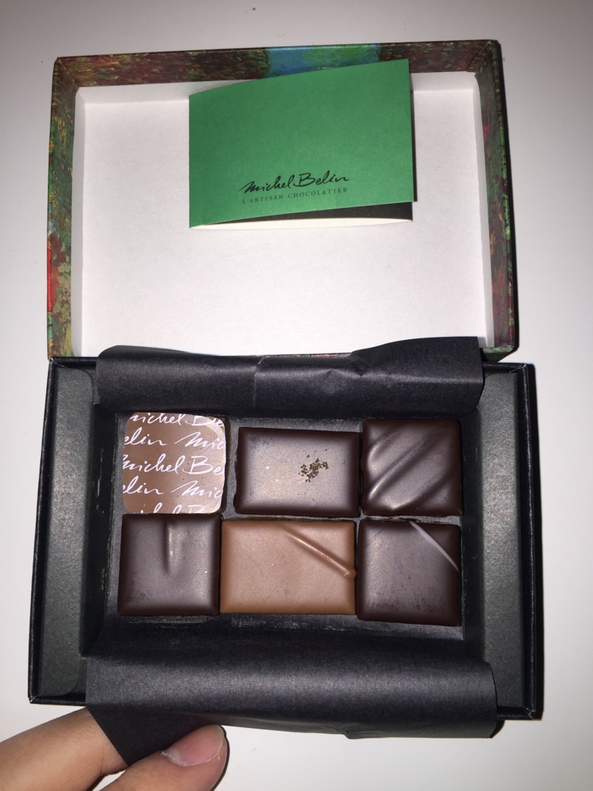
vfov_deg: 61.7
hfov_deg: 48.2
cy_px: 396
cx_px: 296
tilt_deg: -79.0
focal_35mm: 29
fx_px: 662
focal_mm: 4.15
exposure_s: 1/140
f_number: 2.2
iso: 32
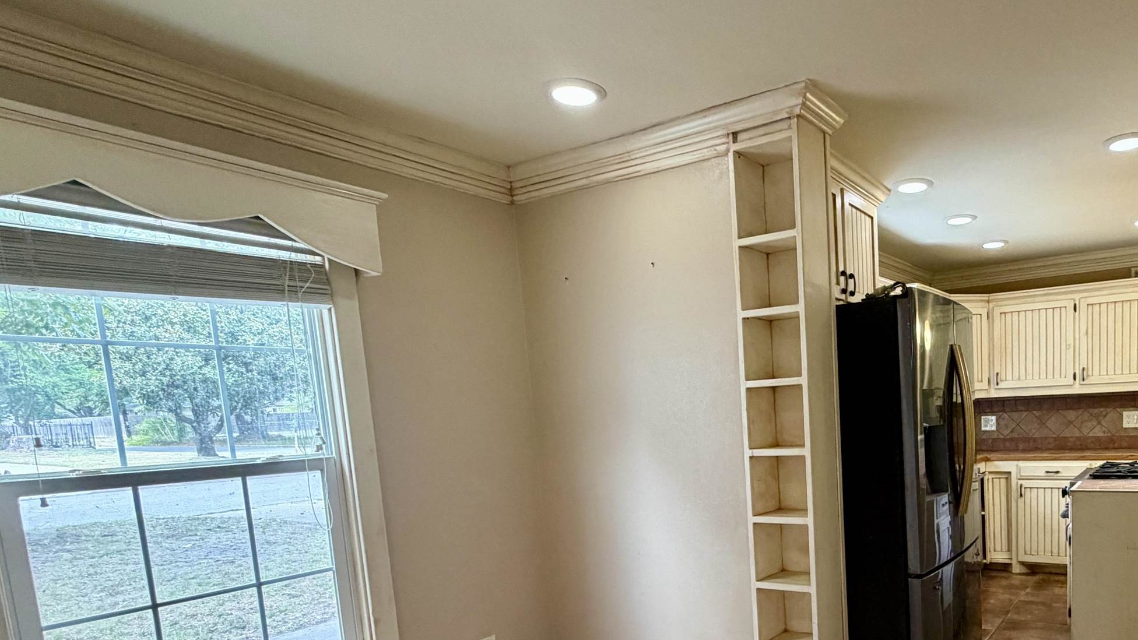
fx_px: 724
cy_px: 495
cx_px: 821
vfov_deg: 45.7
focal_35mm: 24
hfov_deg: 72.2
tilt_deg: -5.2
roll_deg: +2.3
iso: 250
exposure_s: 1/60
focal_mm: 2.22
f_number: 2.2
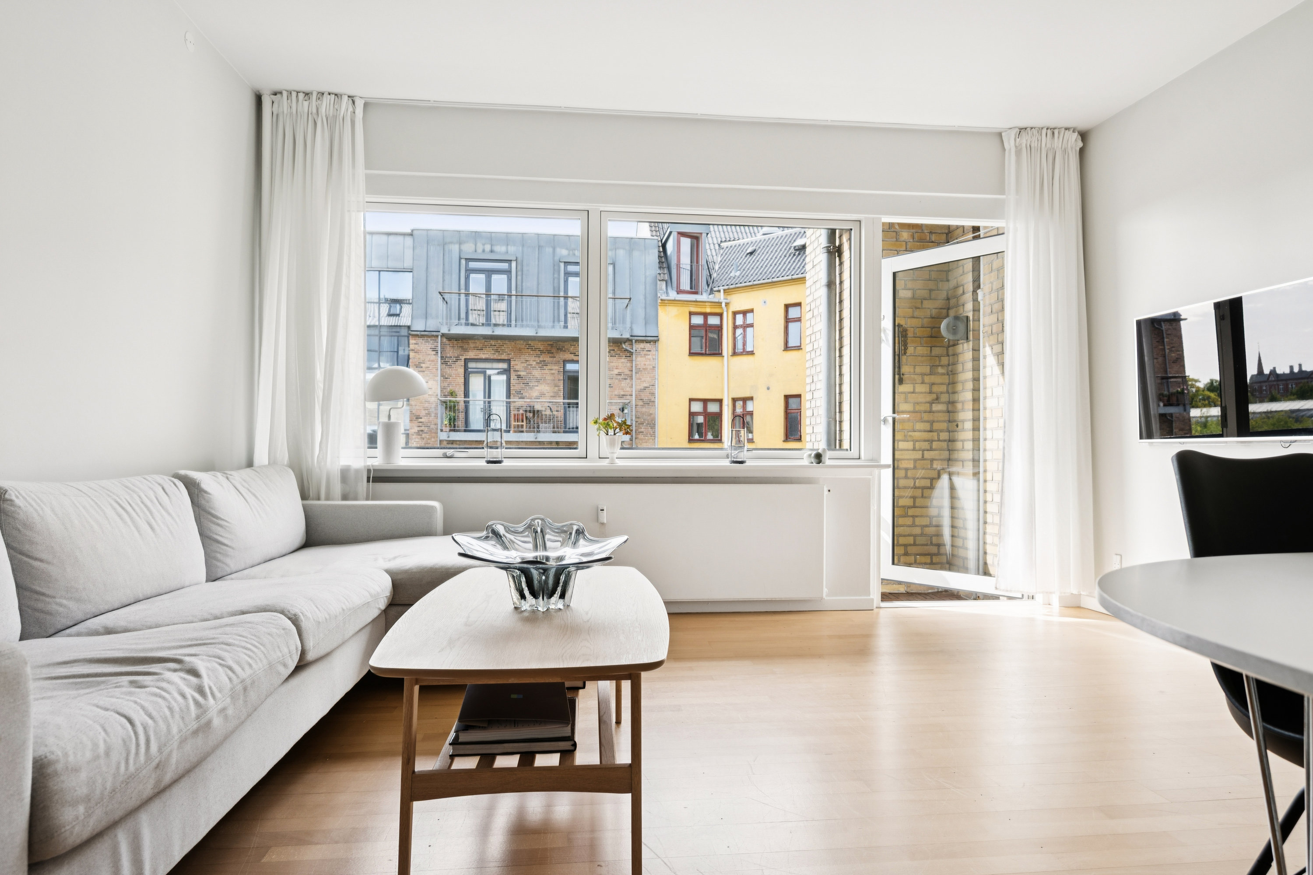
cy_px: 438
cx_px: 656
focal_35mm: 20
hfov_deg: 82.6
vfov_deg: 60.7
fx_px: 748
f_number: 6.3
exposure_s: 1/25
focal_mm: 20.5
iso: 400
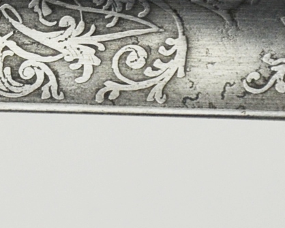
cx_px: -196
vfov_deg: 2.3
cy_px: -10
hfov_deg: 2.9
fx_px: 5588
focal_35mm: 662
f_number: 9
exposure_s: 1/160
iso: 400
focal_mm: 80
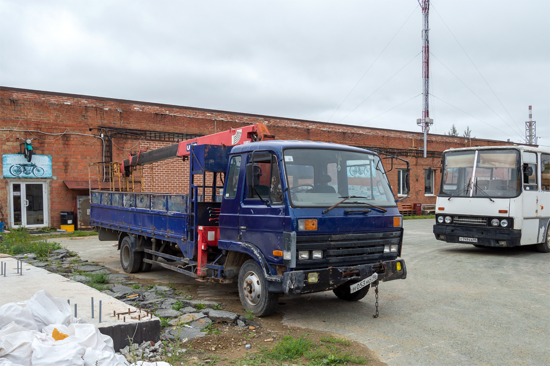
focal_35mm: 30
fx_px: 458
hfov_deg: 62.0
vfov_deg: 43.5
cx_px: 275
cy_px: 183
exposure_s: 1/160
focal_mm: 20
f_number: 7.1
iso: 200
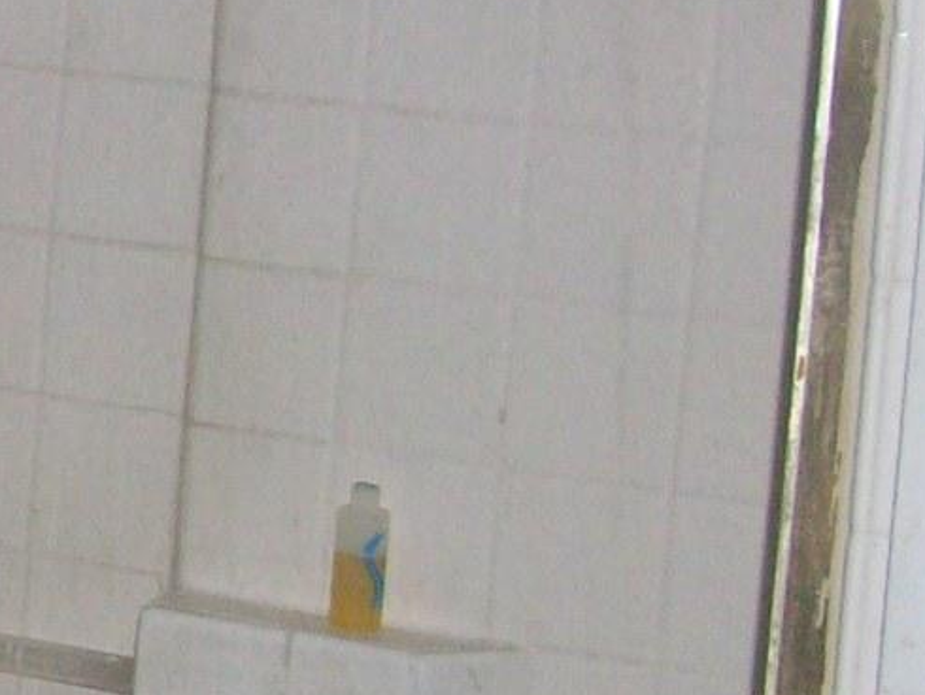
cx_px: -772
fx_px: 3796
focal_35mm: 142
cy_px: -40
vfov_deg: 10.3
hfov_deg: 12.6
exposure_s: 1/60
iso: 160
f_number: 2.8
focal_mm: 5.7
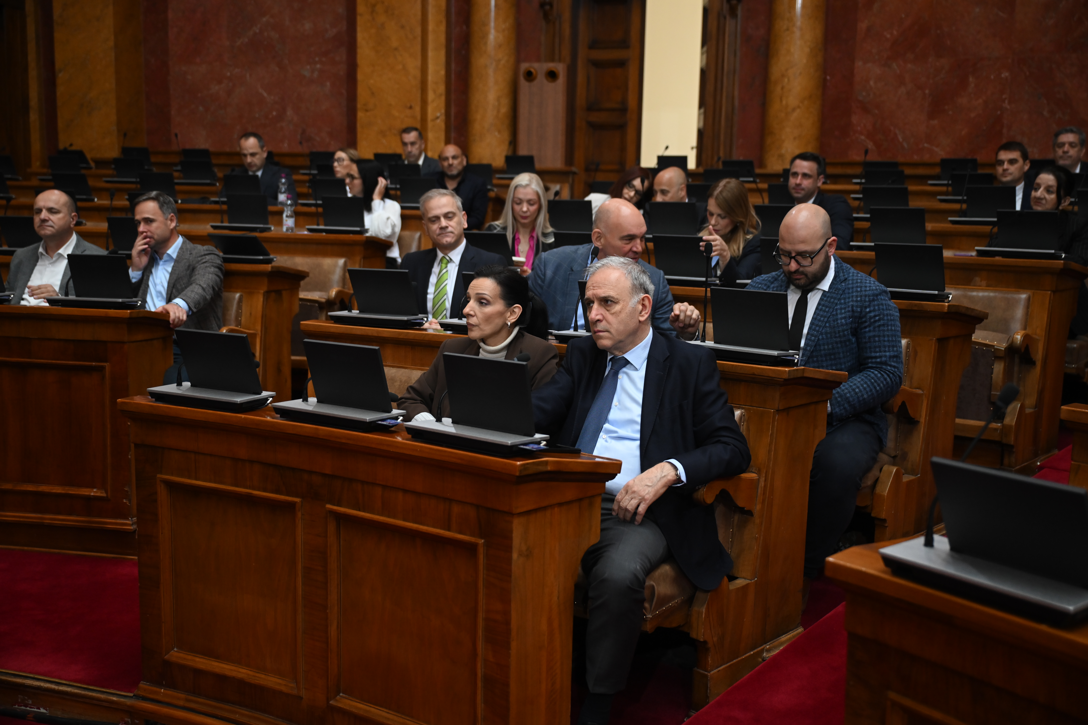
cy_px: 362
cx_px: 544
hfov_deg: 53.1
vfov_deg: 36.9
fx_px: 1088
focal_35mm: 36
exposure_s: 1/640
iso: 1600
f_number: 2.8
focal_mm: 36
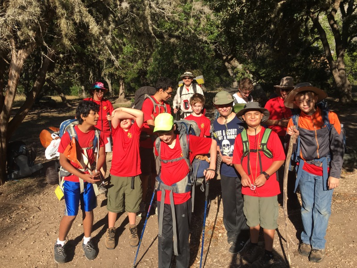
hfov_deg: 61.7
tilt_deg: -3.2
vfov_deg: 48.2
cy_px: 134
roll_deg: -0.2
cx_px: 178
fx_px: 299
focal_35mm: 29
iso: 25
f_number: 2.2
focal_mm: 4.15
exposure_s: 1/793
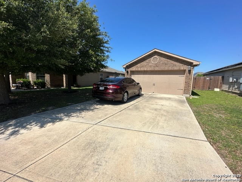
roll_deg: -1.2
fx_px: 98
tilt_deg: -9.8
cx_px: 121
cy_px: 91
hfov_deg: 102.1
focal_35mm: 14
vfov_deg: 85.7
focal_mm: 2.22
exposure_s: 1/3610
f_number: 2.2
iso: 50
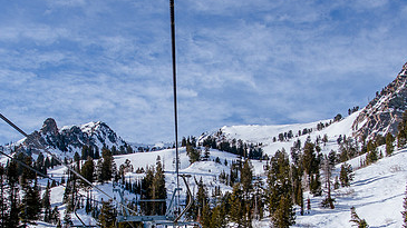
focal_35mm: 60
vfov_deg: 19.8
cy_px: 190
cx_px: 172
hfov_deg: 34.8
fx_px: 647
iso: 200
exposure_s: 1/1250
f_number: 5.6
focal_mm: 24
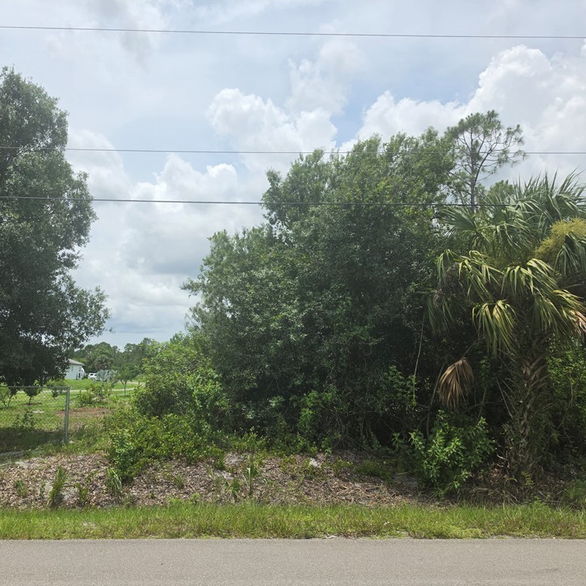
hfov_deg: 56.6
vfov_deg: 57.3
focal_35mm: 28
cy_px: 301
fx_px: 536
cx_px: 222
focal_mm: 6.5
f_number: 1.4
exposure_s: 1/7939
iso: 50
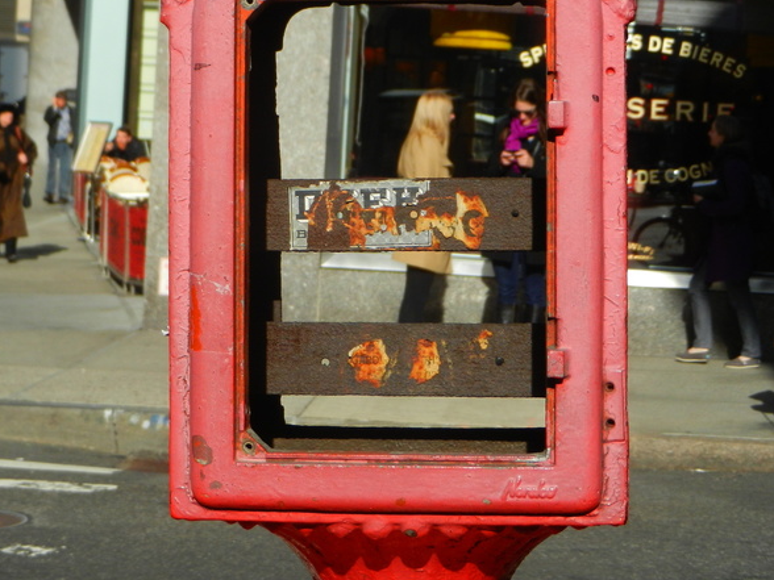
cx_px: 311
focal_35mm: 105
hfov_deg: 18.7
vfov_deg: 14.1
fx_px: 2348
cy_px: 192
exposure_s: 1/1000
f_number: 4.8
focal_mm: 14.1
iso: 160
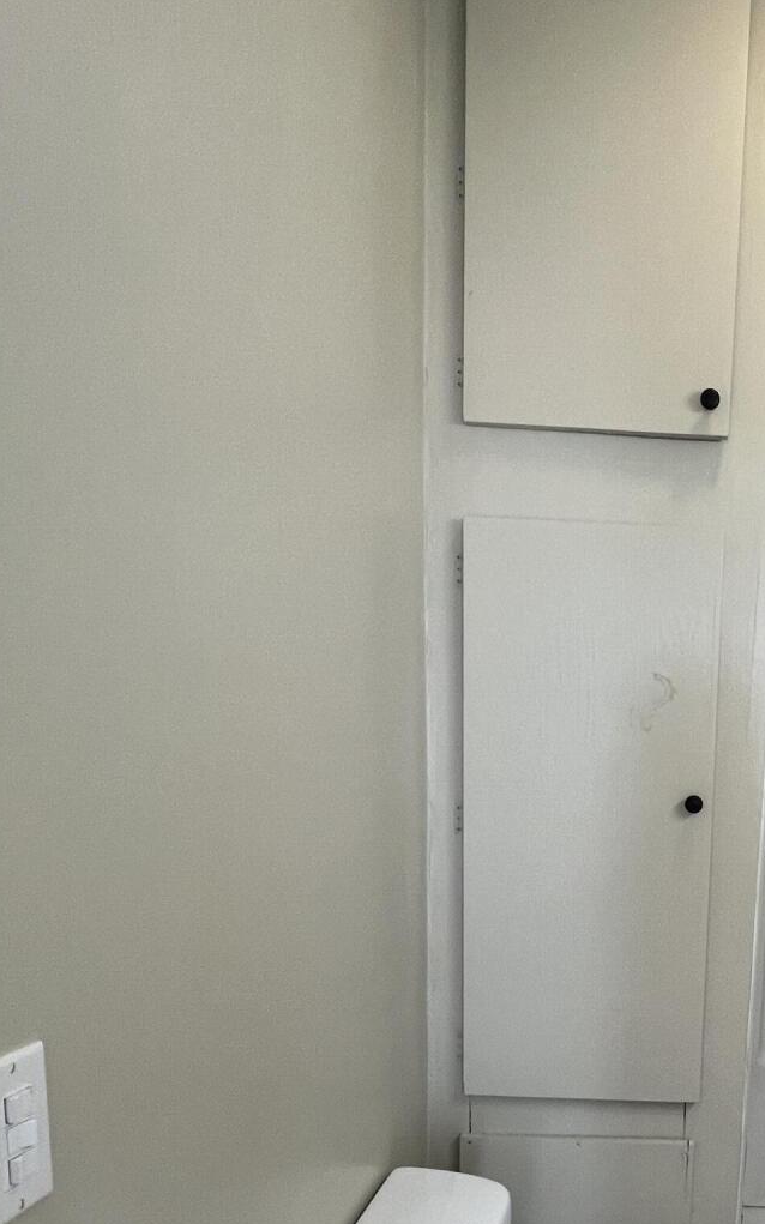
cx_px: 716
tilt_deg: -8.6
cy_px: 904
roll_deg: -1.9
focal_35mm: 27
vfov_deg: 64.7
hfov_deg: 41.6
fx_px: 901
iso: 125
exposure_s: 1/120
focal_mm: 1.57
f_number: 1.8
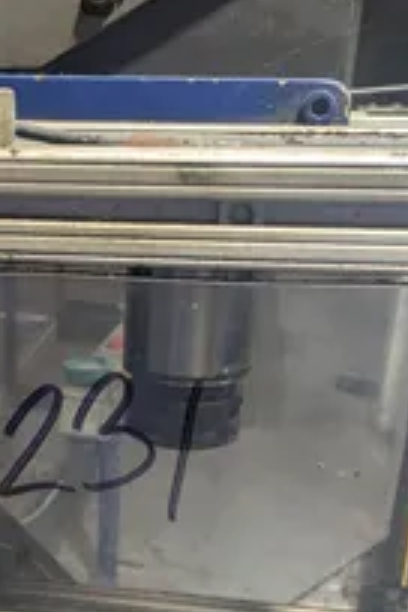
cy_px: 444
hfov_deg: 26.0
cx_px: 78
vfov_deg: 38.1
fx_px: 867
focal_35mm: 51
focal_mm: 5.43
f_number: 1.89
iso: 159
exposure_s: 1/120
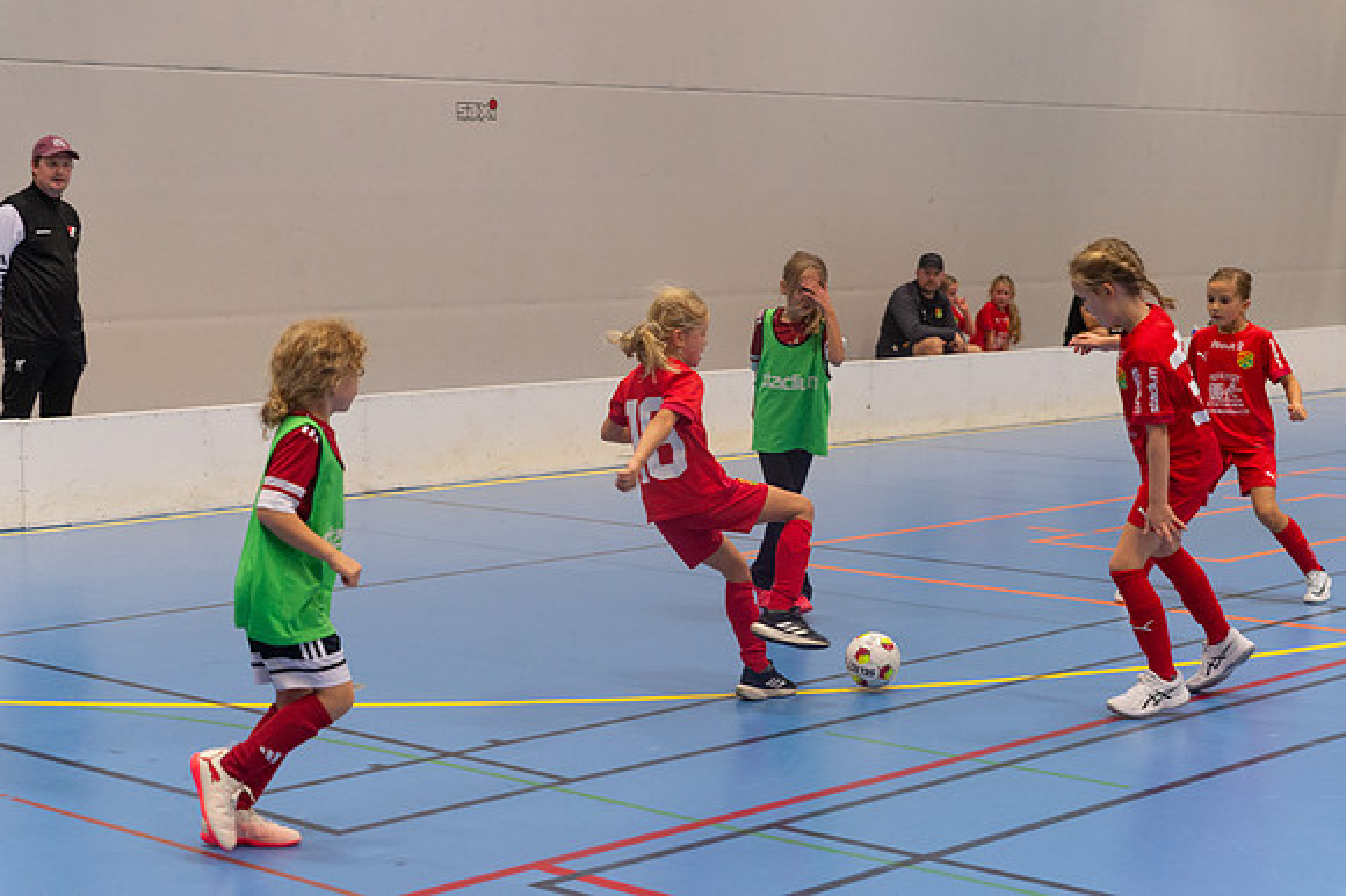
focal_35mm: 70
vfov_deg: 19.4
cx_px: 673
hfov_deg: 28.9
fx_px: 2616
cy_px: 448
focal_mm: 70
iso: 2200
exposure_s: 1/400
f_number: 3.5
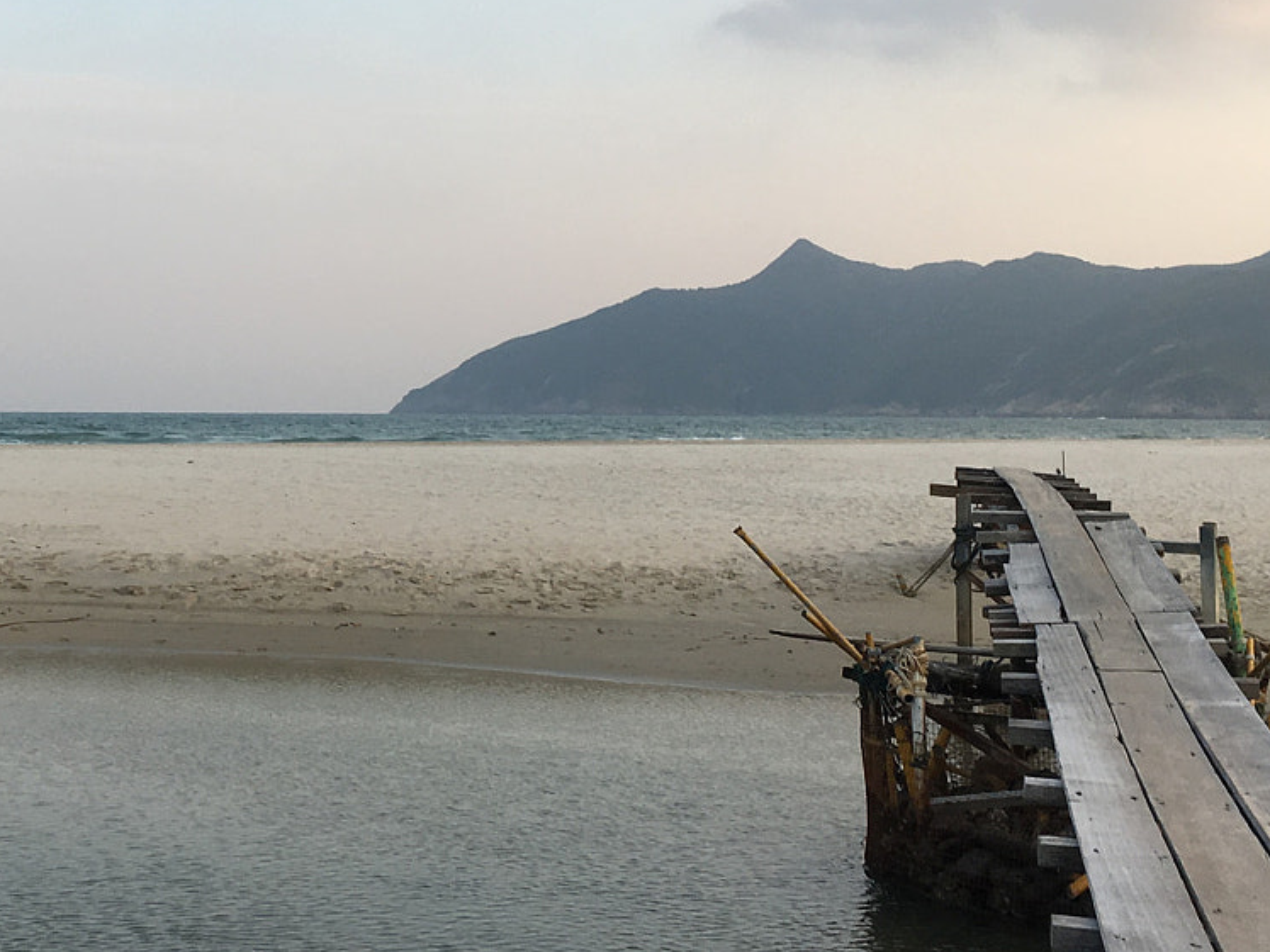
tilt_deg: -0.2
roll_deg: +0.5
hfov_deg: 30.4
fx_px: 2275
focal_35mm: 62
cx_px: 253
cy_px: 370
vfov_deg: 23.6
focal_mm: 4.15
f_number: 2.2
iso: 25
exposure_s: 1/418
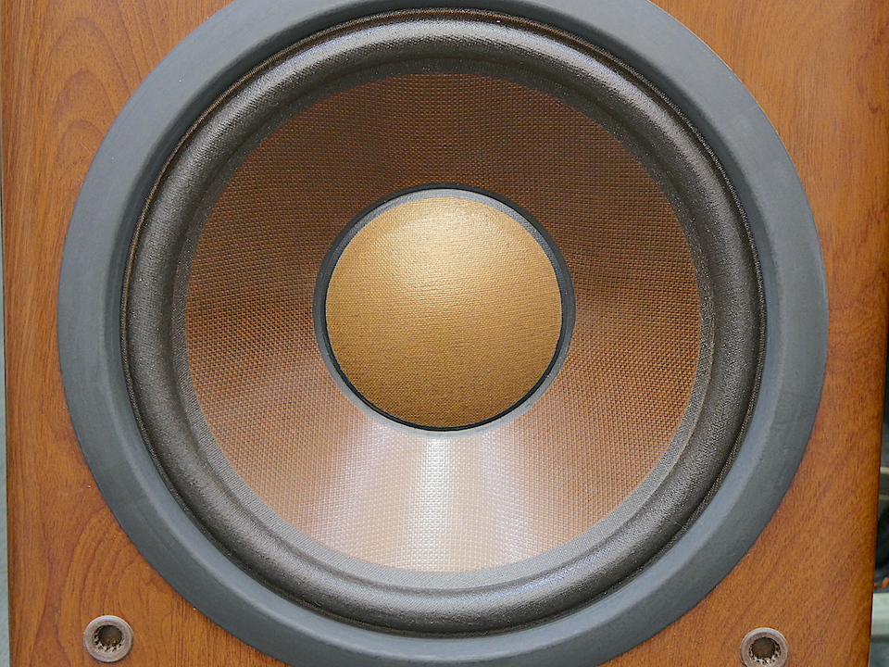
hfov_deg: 23.3
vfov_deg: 17.6
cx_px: 444
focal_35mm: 84
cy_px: 334
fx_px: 2157
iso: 200
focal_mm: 15
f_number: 4.8
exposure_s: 1/6
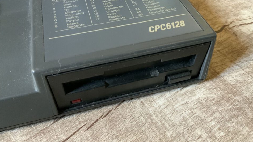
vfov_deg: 34.2
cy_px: 43
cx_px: 122
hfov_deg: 58.0
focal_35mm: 34
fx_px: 228
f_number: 1.8
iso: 400
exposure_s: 1/30
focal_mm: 3
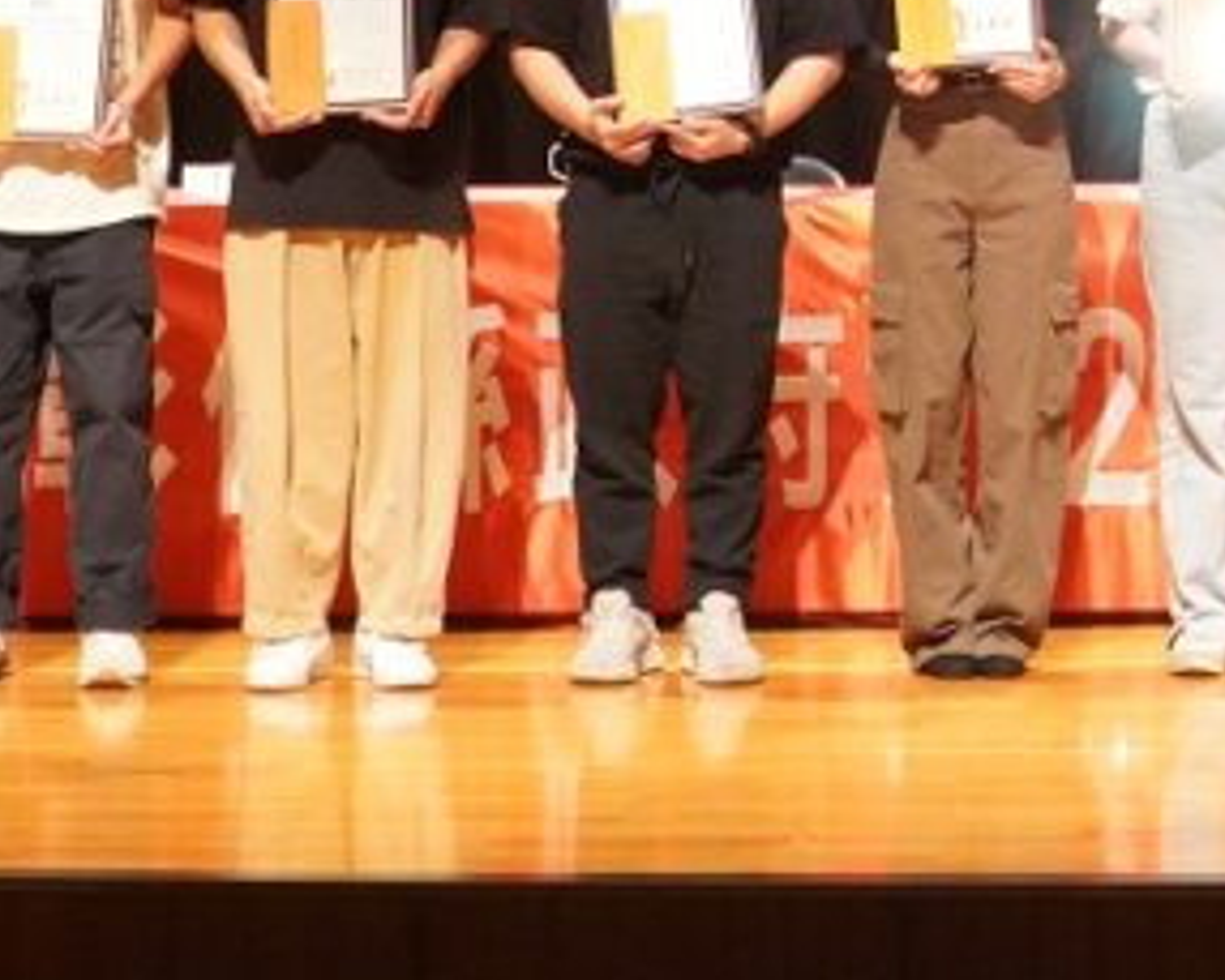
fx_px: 6771
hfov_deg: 10.1
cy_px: -387
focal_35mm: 187
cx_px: 1572
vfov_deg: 8.2
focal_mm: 37
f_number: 4.5
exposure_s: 1/60
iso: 2000
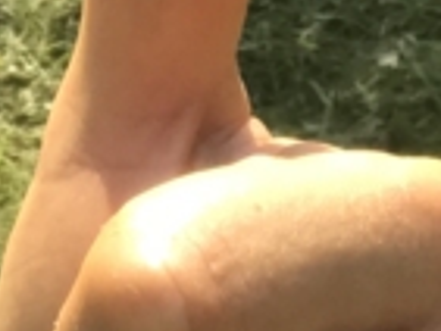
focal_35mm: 232
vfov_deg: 6.1
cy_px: -489
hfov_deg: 8.2
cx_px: -385
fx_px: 2958
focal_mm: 2.87
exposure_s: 1/512
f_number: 2.2
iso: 25
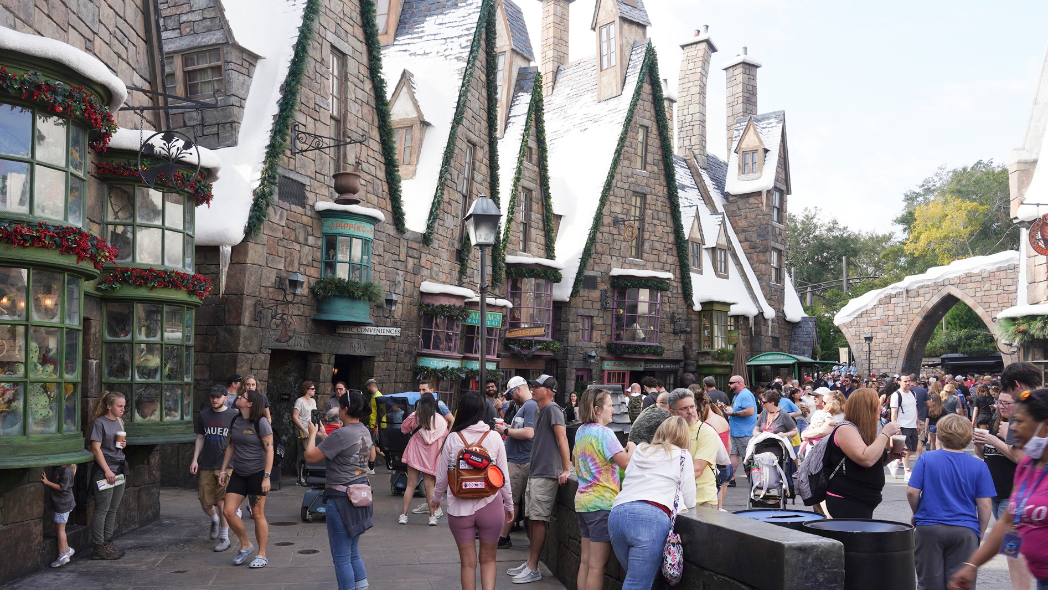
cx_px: 498
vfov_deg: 37.7
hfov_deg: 62.6
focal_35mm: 31
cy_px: 348
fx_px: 861
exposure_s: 1/80
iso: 200
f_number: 11
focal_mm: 28
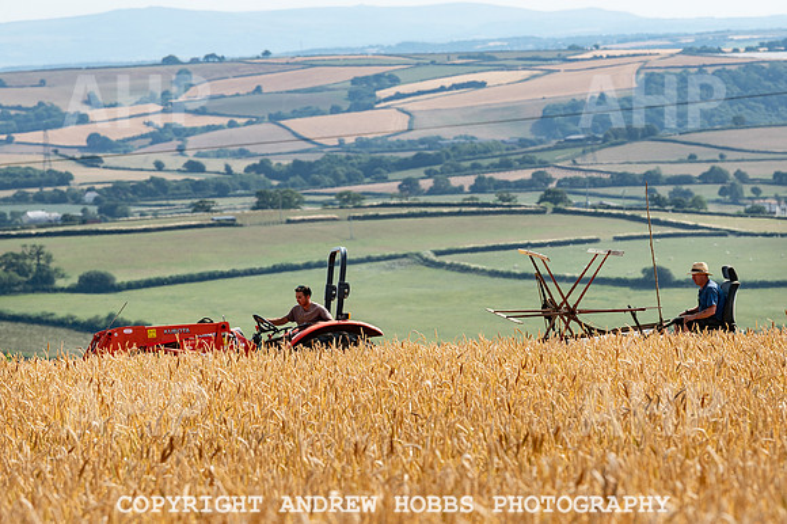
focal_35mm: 240
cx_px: 394
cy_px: 262
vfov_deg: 5.7
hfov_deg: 8.6
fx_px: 5243
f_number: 5.6
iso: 64
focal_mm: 160
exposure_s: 1/1000
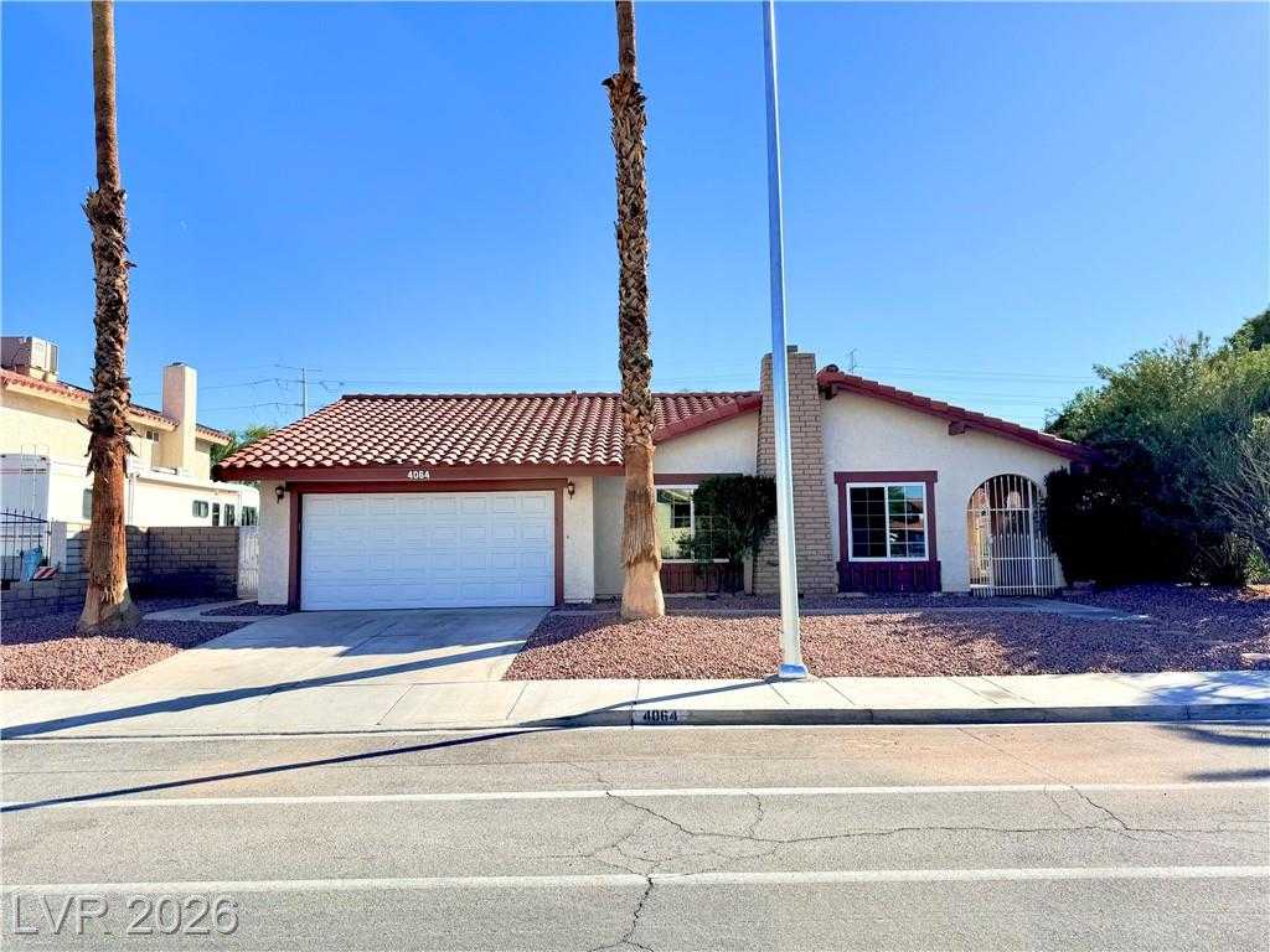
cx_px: 635
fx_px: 881
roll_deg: +0.2
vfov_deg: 56.8
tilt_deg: +4.5
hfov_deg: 71.6
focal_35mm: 24
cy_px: 476
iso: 80
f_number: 1.78
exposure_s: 1/5348
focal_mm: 6.76
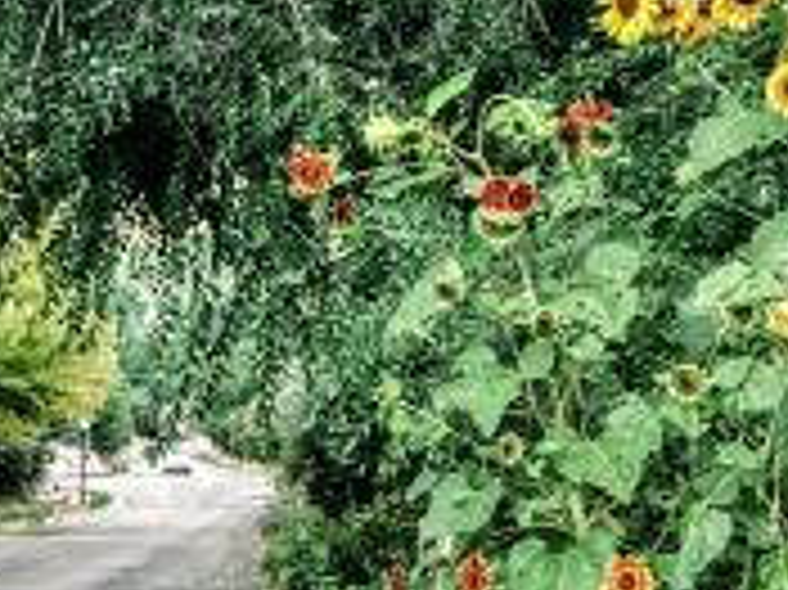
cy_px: 743
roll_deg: -0.1
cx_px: -36
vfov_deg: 13.5
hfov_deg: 18.0
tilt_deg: -5.0
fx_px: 2411
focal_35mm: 106
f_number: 2.2
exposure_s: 1/30
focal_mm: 4.15
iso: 25
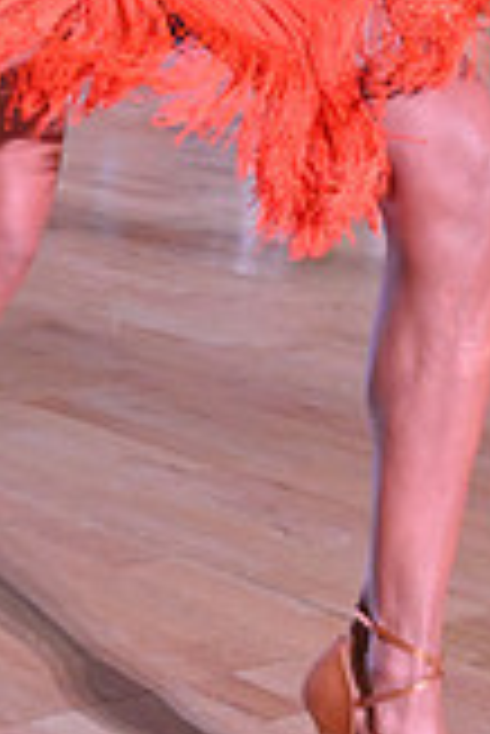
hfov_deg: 9.9
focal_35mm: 135
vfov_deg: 14.5
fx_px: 2750
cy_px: -257
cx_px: -214
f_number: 5
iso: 6400
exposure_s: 1/400
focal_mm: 38
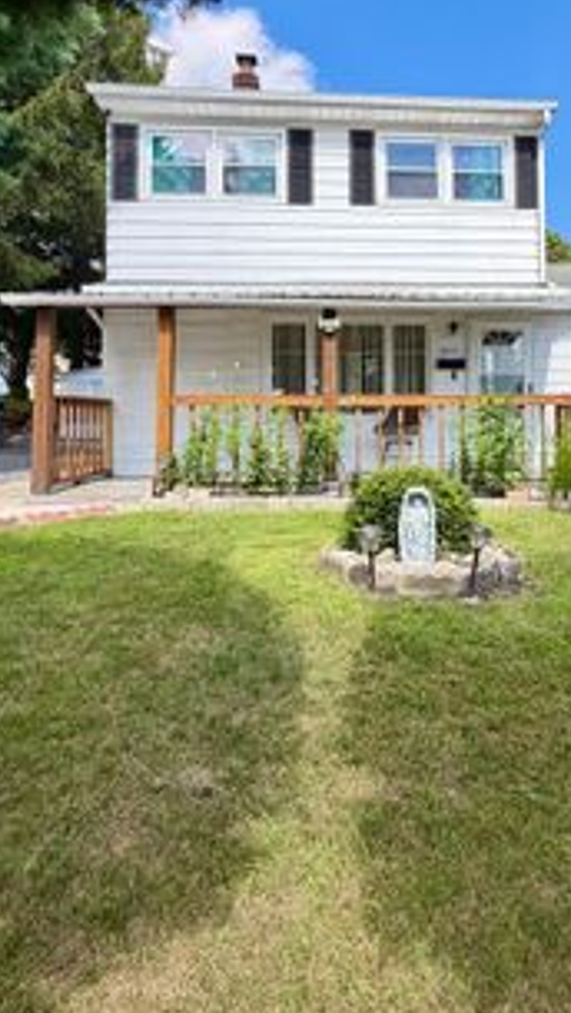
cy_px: 400
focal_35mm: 25
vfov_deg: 73.1
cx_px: 405
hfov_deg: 45.0
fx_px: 672
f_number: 2.2
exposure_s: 1/770
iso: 40
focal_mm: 2.22
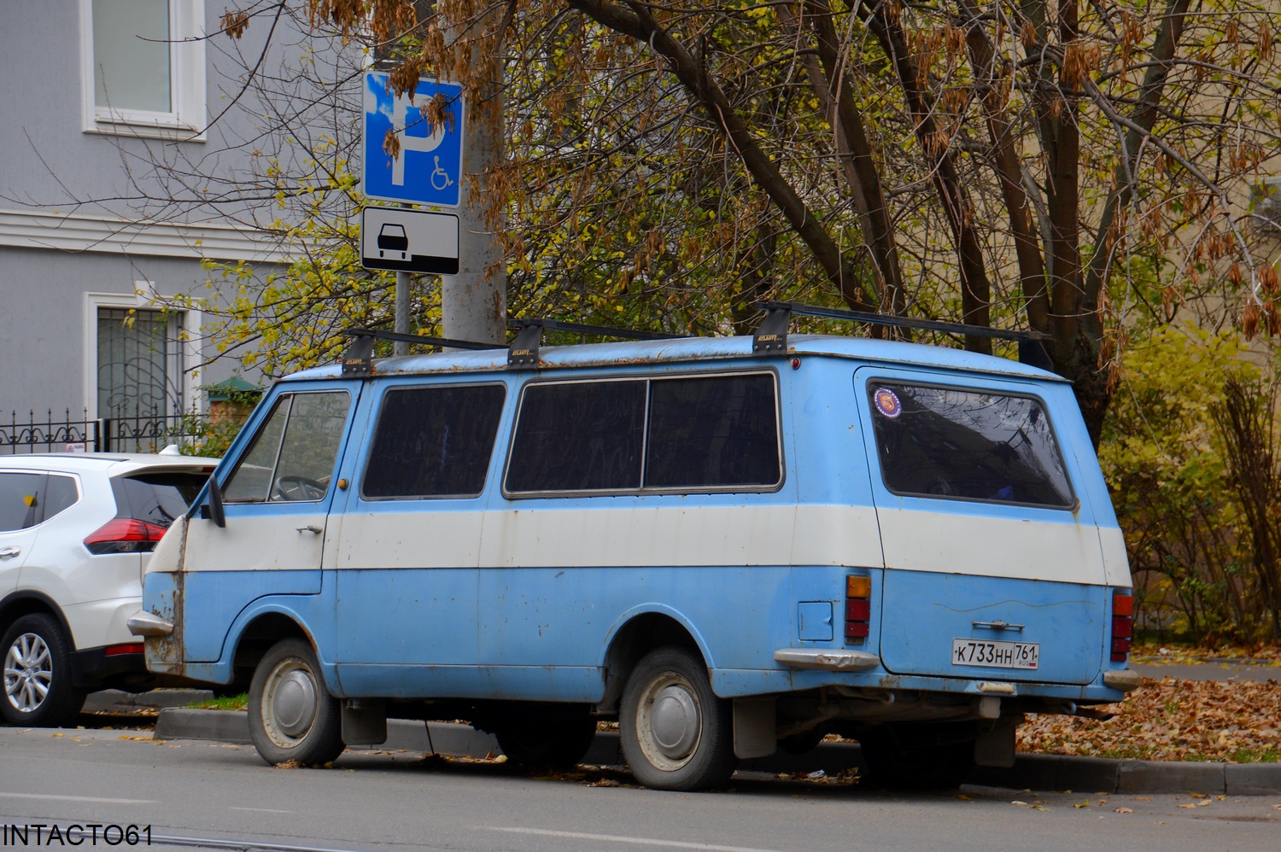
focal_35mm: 112
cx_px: 640
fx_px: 4000
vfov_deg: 12.2
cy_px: 426
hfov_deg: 18.2
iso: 220
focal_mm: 75
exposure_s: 1/125
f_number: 5.6
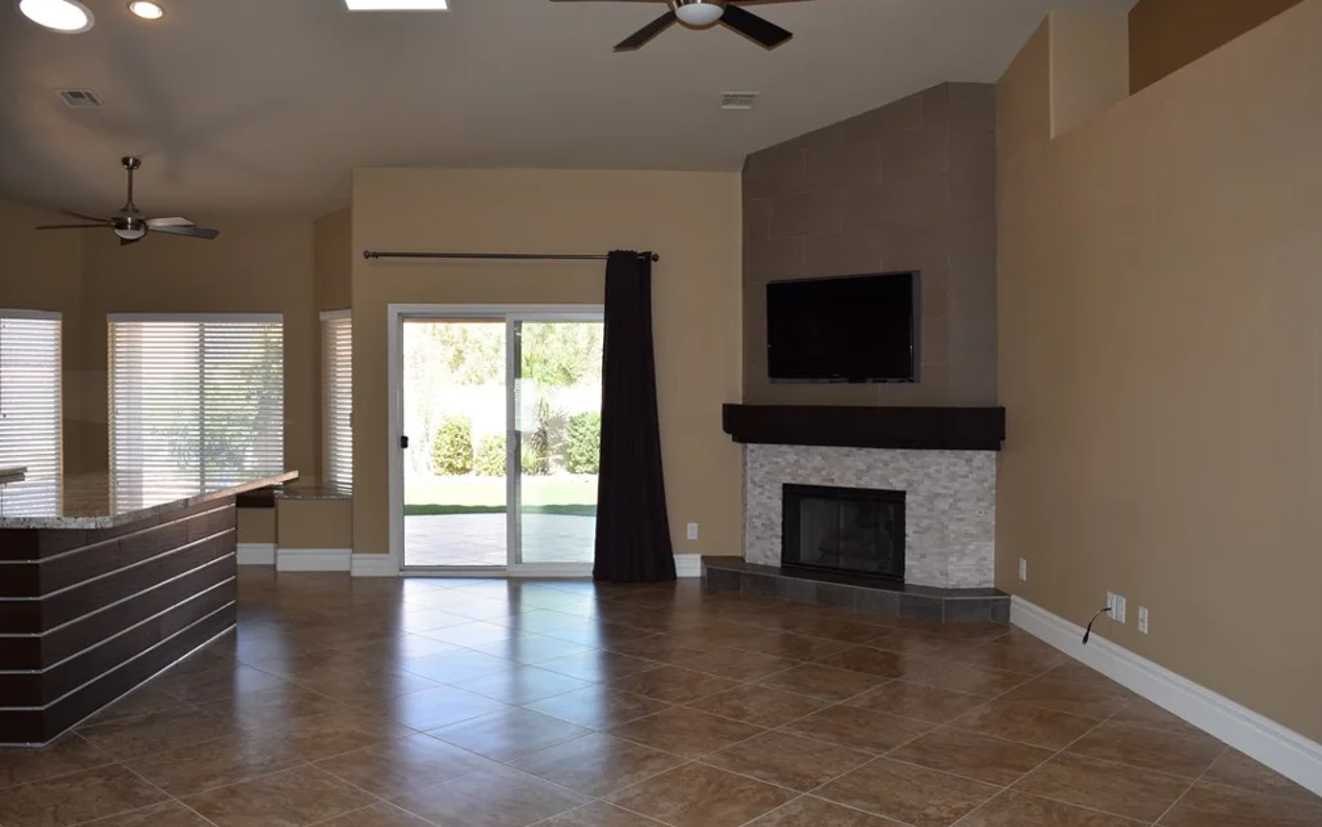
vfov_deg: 44.5
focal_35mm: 28
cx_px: 657
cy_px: 422
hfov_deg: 66.5
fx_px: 1009
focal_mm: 18
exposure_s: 1/125
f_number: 5.6
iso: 450
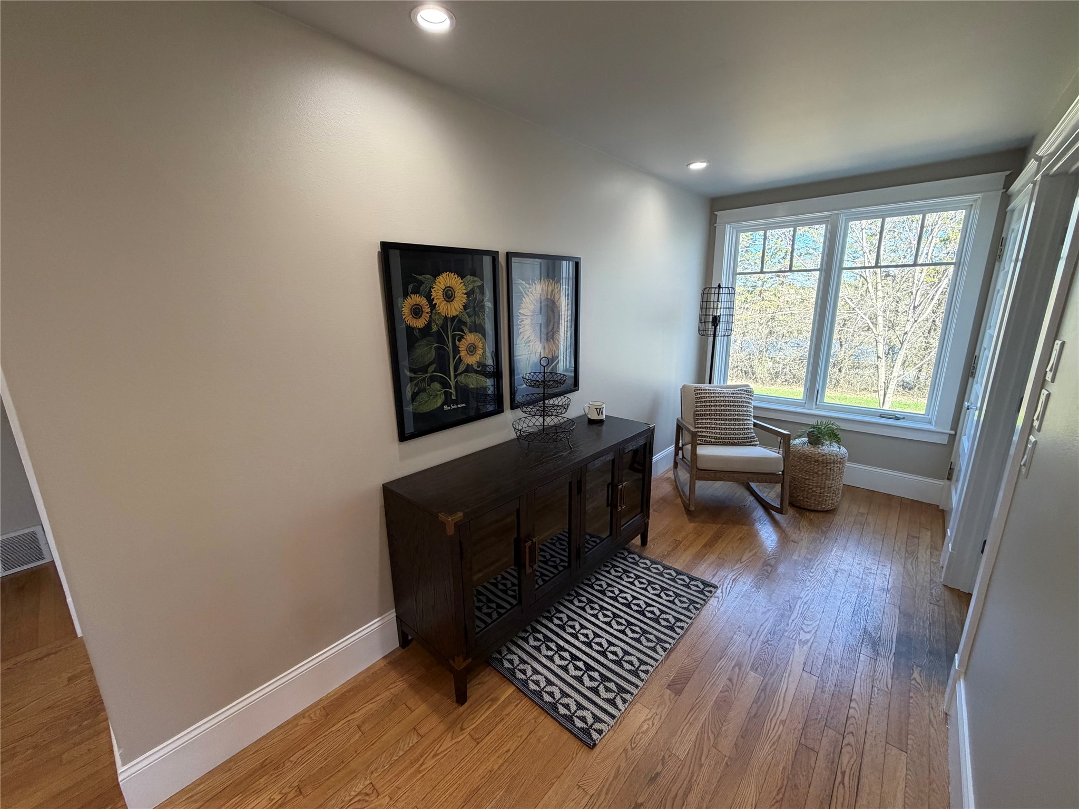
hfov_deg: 102.1
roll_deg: +1.4
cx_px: 540
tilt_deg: -14.2
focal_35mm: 14
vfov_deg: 85.7
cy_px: 404
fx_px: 436
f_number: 2.2
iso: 200
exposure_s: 1/120
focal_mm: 2.22
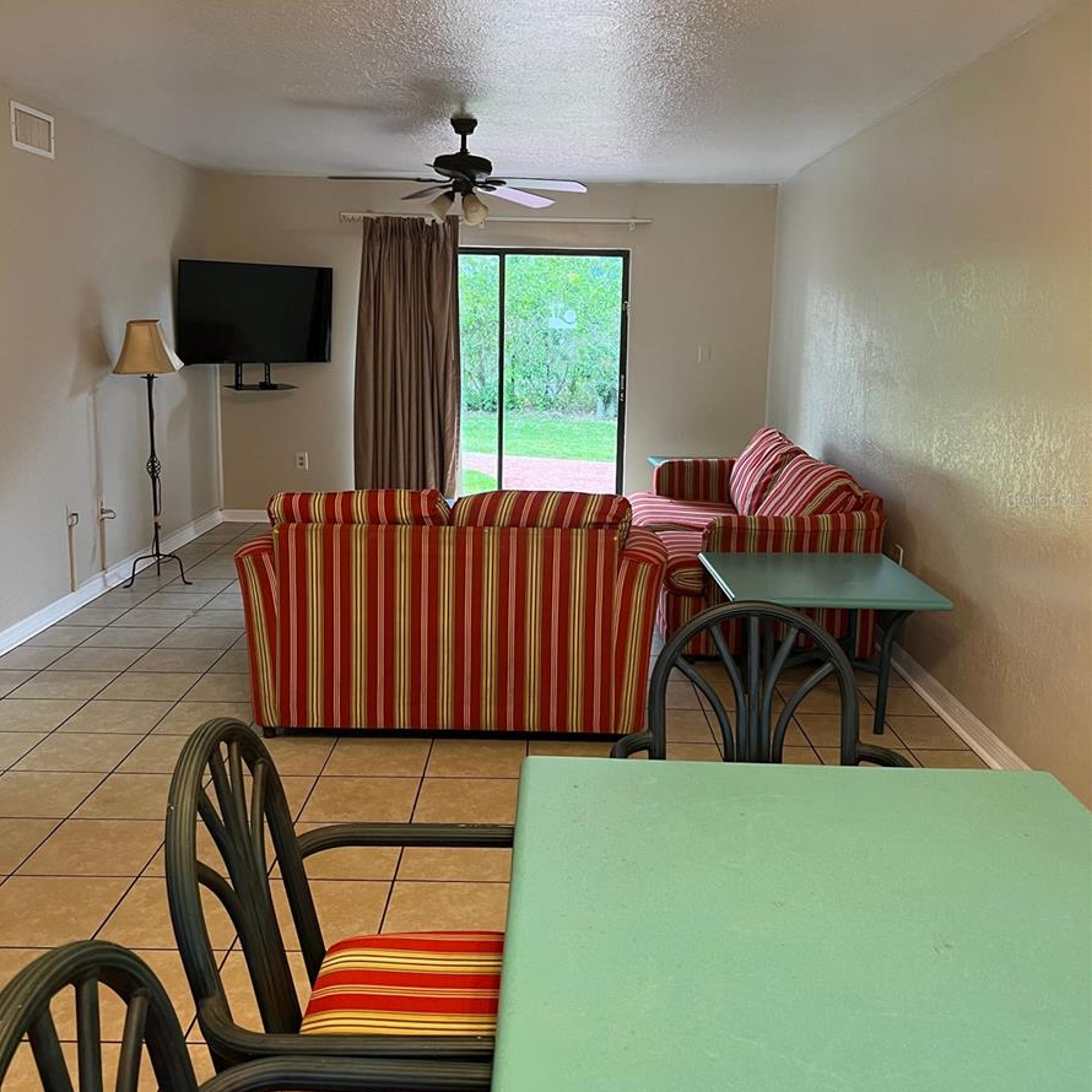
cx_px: 541
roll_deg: -0.8
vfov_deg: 52.5
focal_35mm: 31
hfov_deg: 52.5
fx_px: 1106
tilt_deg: -8.6
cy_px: 499
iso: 160
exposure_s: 1/60
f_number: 1.5
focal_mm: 5.7
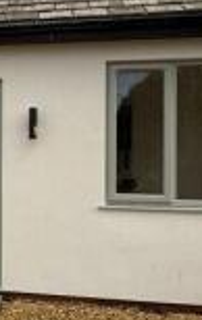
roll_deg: -0.6
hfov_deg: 21.1
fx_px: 491
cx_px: -61
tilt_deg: +0.1
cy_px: 149
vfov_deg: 36.2
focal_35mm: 56
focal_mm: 2.22
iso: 50
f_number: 2.2
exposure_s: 1/522
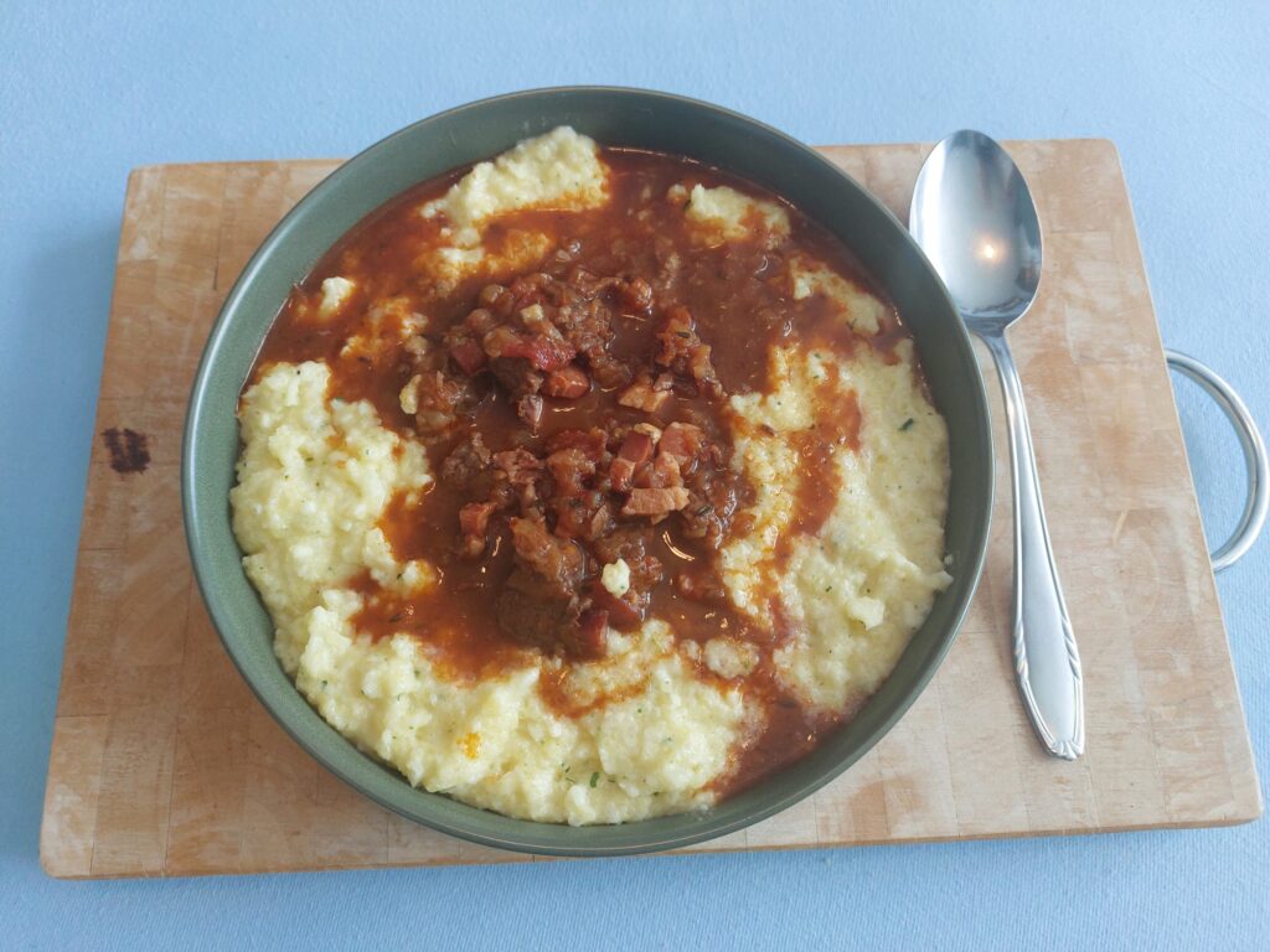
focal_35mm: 25
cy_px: 476
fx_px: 917
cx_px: 635
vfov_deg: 54.9
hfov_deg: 69.4
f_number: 1.8
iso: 160
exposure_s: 1/50
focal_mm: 5.23
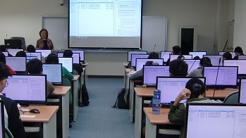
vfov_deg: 21.4
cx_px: 100
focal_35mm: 56
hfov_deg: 37.1
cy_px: 81
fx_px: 365
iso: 125
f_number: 2.6
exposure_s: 1/60
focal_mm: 4.9
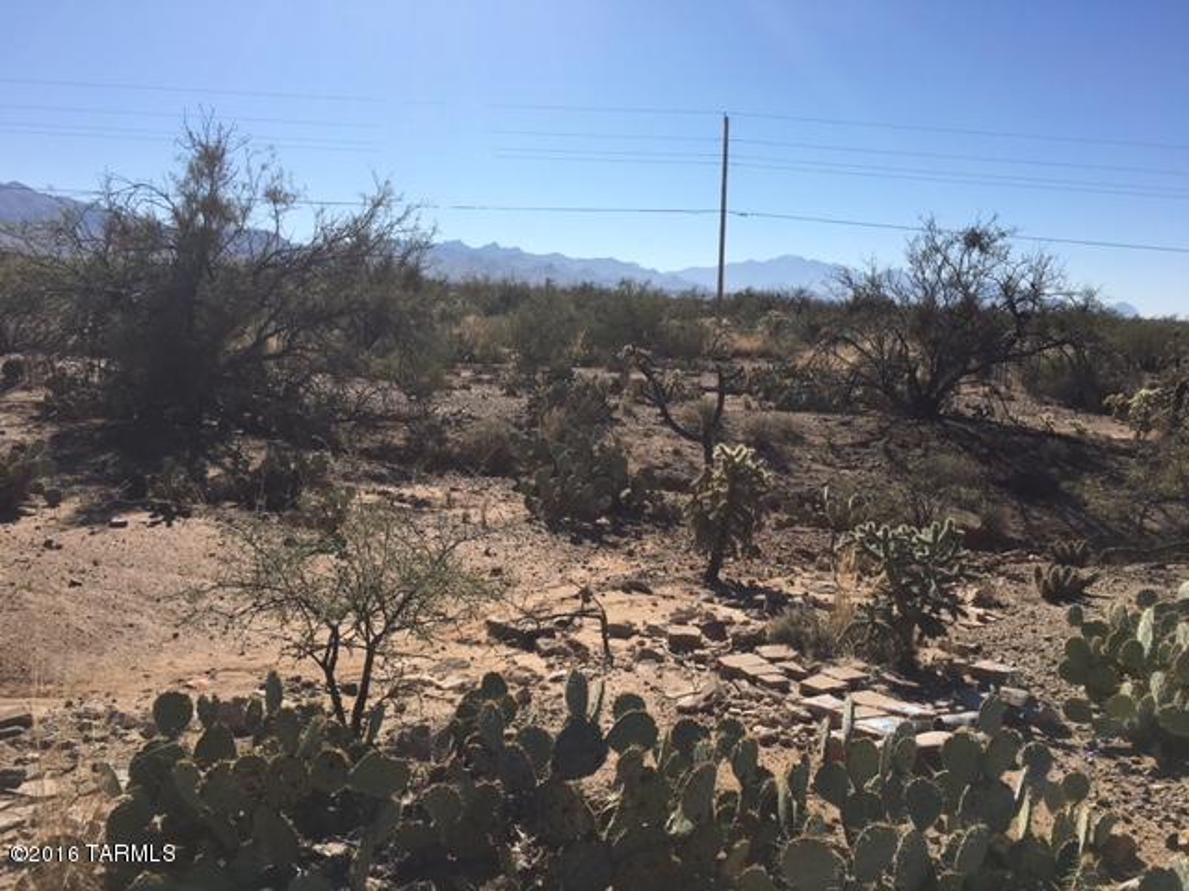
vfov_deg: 48.2
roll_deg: -3.1
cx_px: 594
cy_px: 446
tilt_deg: -8.1
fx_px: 996
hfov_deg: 61.7
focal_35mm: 29
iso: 25
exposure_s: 1/2653
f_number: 2.2
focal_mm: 4.15
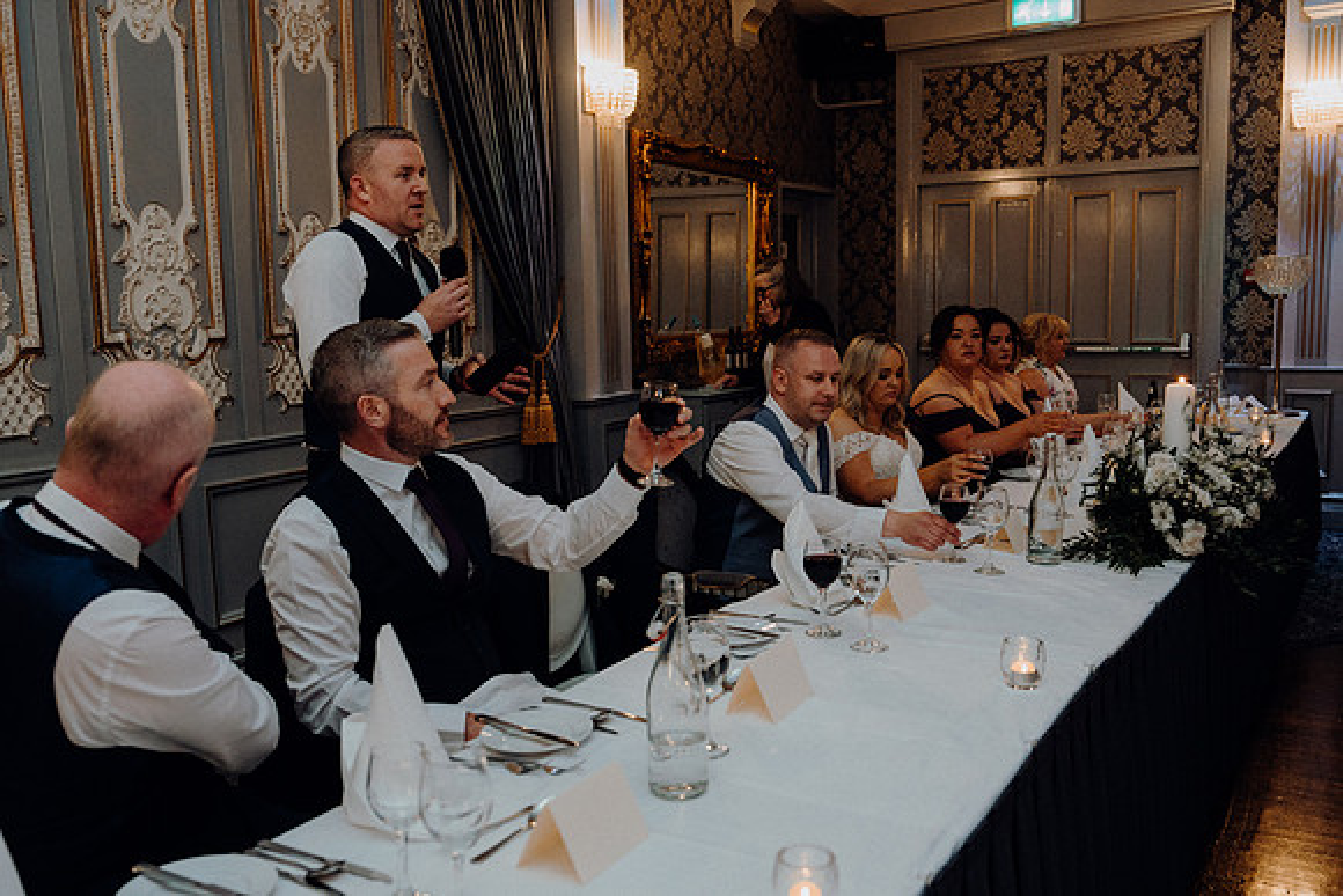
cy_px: 448
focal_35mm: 33
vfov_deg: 40.0
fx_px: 1231
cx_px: 672
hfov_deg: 57.2
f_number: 3.5
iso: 2500
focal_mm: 33
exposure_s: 1/160
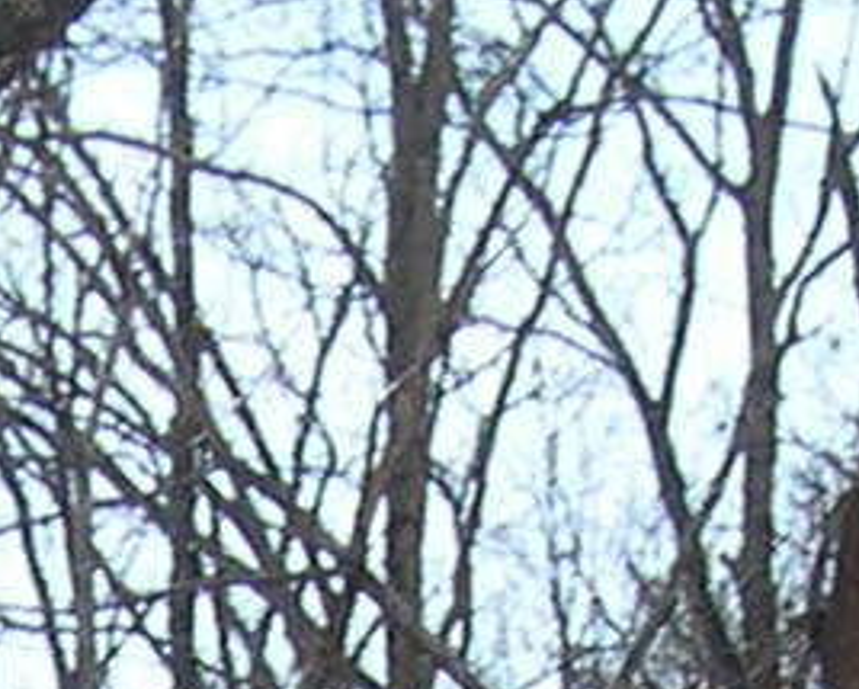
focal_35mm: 314
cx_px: -622
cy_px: 2541
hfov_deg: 6.0
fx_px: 7992
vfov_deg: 4.6
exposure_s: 1/88
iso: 100
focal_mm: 8
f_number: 7.6
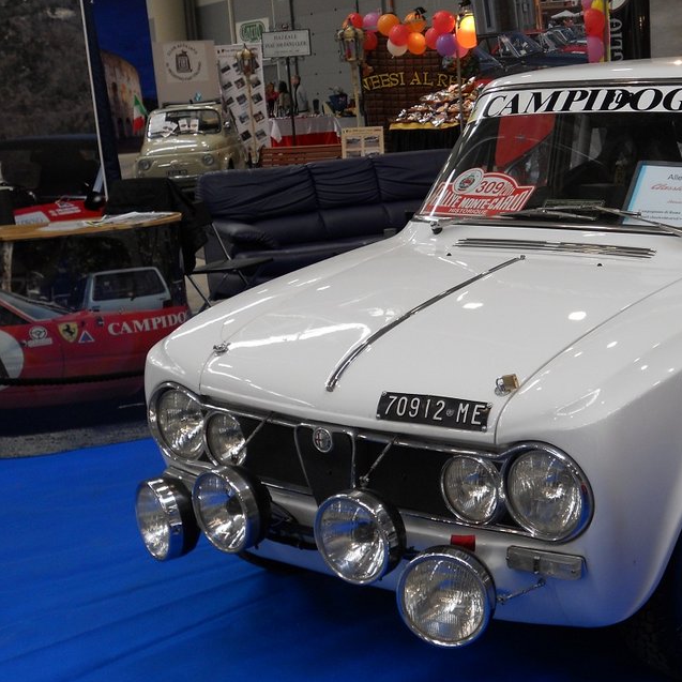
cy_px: 375
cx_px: 530
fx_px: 1204
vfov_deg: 31.6
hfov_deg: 31.0
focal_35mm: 54
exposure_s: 1/30
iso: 80
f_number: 3.9
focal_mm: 6.9
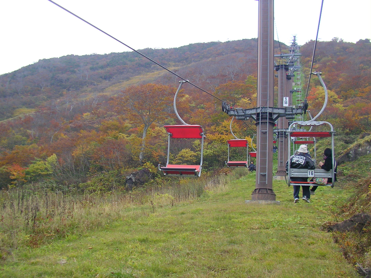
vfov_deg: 37.7
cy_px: 139
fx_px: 407
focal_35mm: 38
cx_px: 186
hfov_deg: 49.0
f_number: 2.9
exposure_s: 1/201
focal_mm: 6
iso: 50
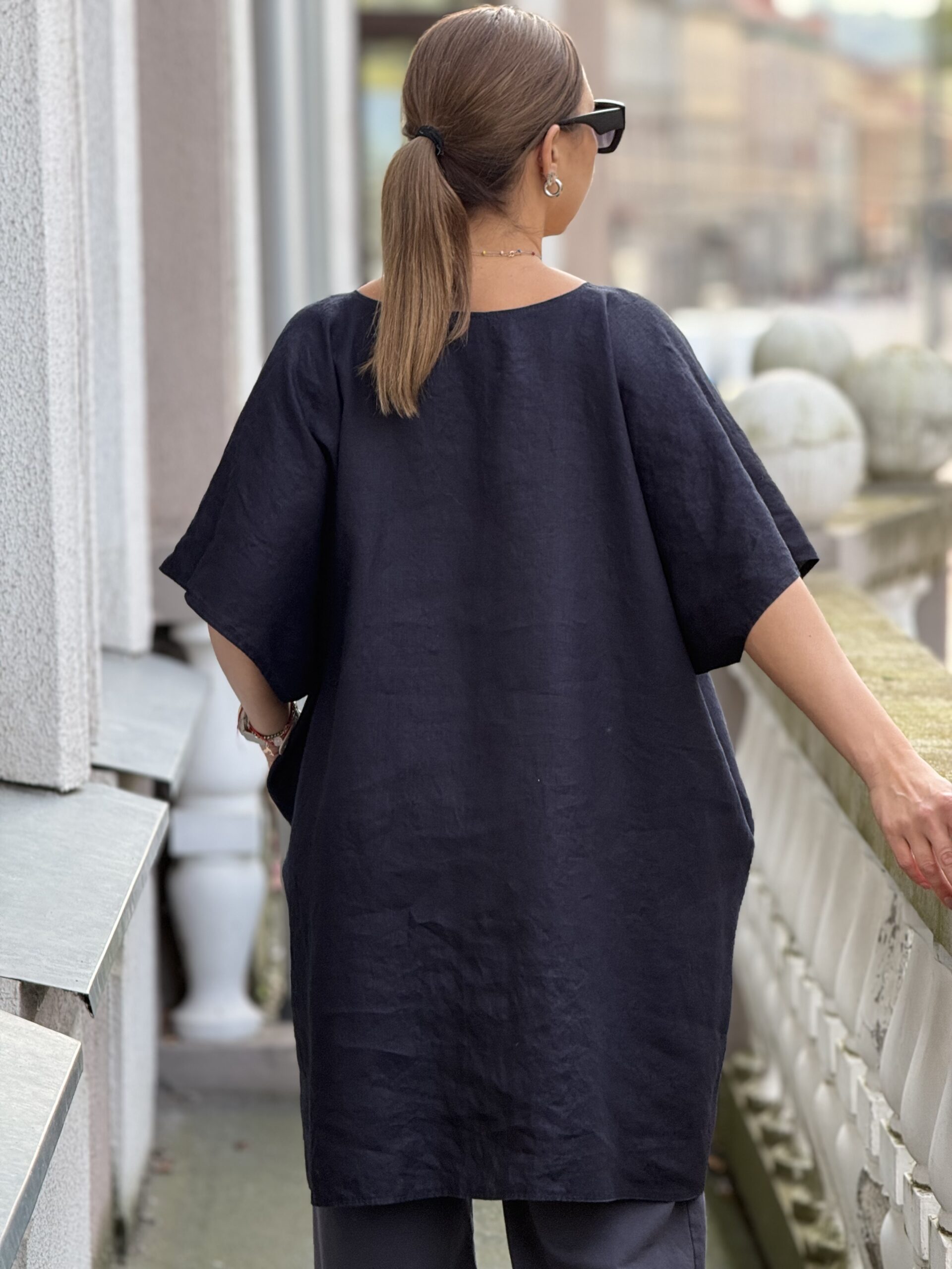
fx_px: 4400
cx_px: 476
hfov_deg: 12.3
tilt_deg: -5.6
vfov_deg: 16.4
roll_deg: +0.2
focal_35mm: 120
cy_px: 634
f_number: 2.8
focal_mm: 15.66
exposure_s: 1/99
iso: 50
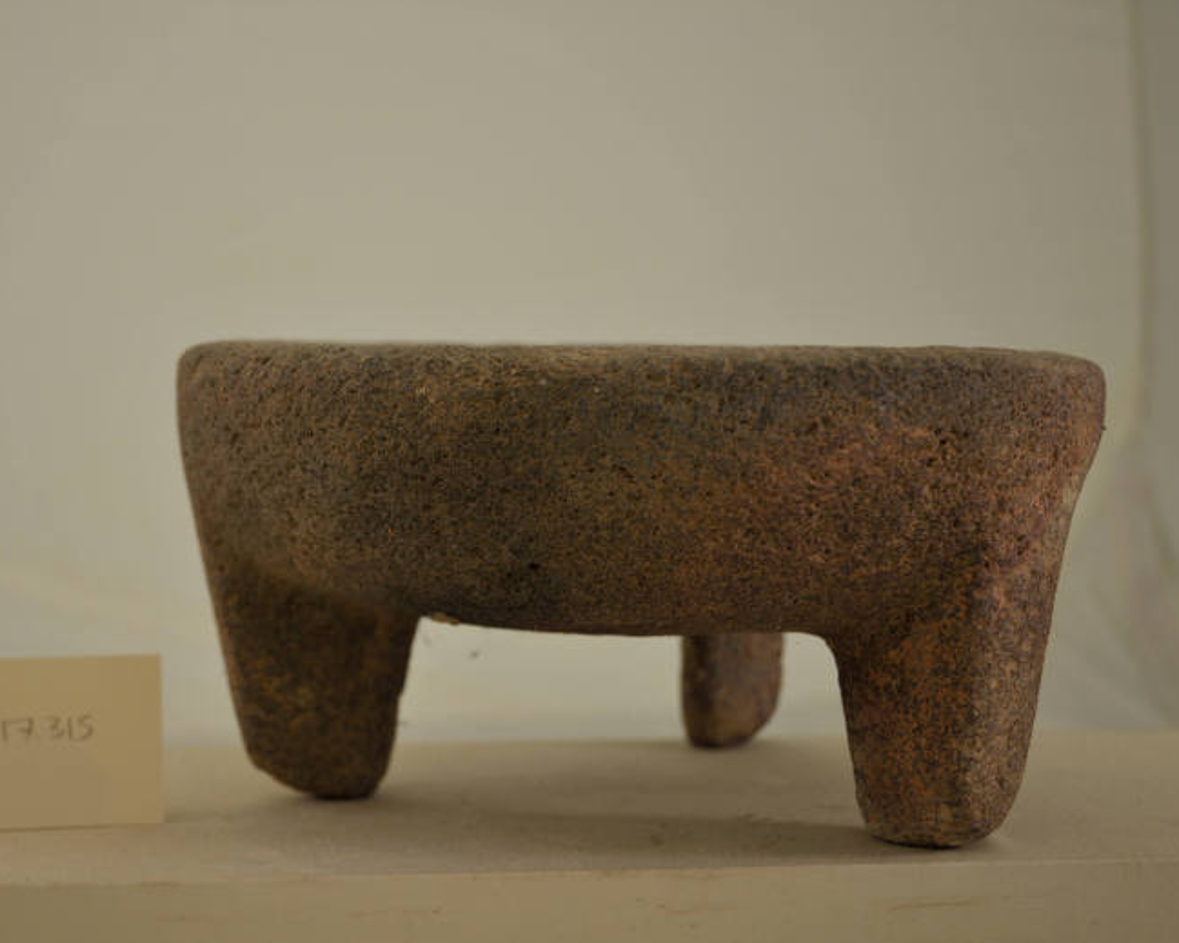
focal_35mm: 52
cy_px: 477
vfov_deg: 29.1
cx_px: 476
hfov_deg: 35.9
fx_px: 1814
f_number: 4.2
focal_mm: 30
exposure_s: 1/80
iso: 200
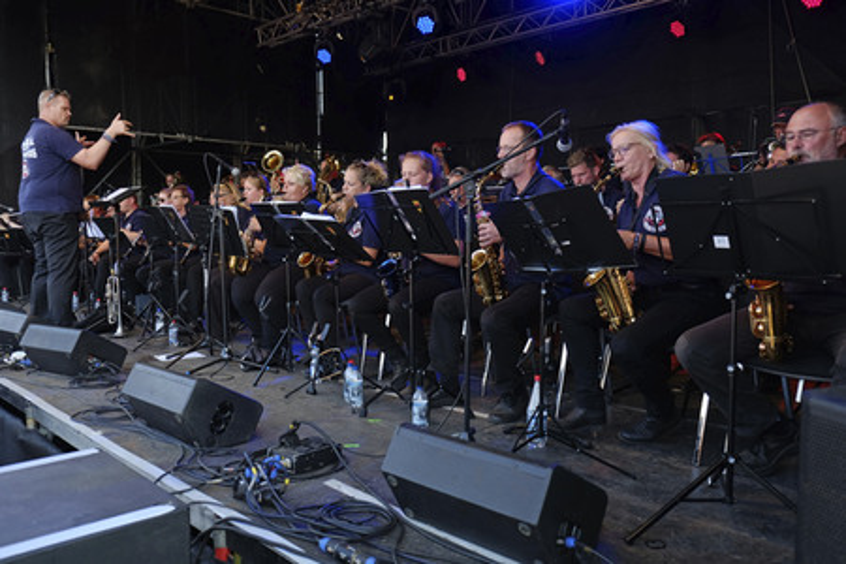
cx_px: 423
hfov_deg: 67.4
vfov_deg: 47.9
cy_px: 282
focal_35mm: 27
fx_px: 634
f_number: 2.8
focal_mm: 18
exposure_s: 1/250
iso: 200
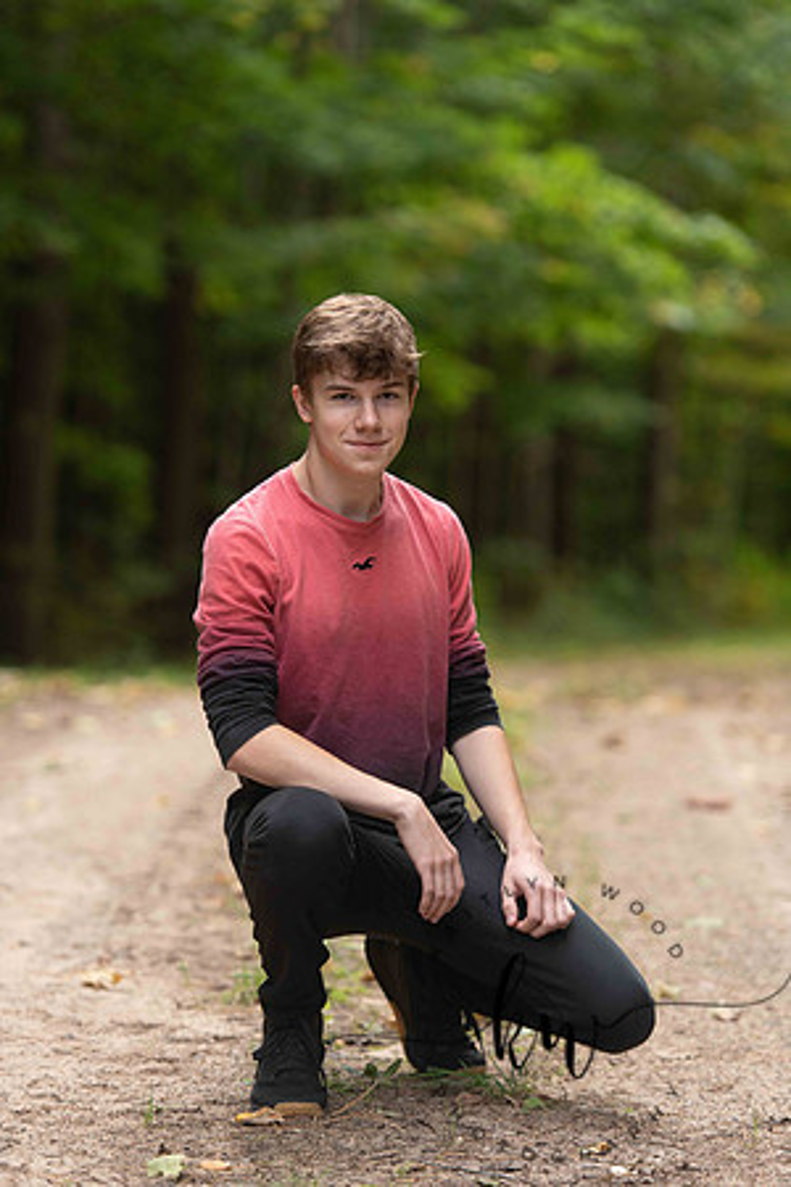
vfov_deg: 15.2
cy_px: 594
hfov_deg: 10.2
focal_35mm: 135
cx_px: 396
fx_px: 4449
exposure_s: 1/320
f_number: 2.8
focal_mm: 135
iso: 500
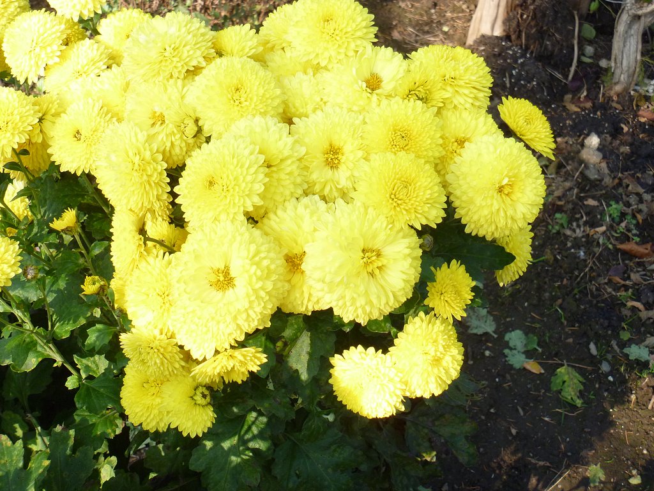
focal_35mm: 47
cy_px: 246
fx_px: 888
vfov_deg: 30.9
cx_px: 327
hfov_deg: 40.4
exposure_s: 1/250
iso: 200
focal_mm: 8.3
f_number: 5
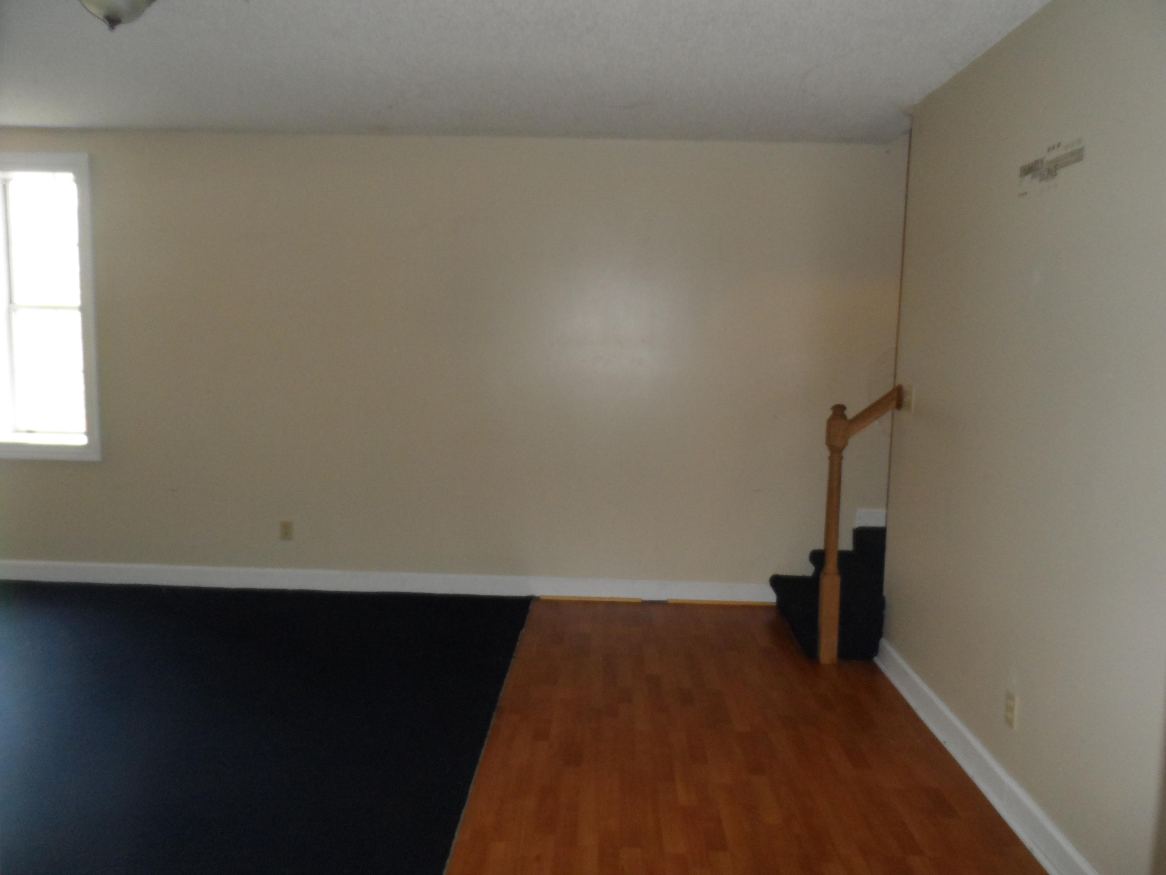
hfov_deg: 71.6
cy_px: 438
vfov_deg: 56.8
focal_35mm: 24
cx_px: 583
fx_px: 808
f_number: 3.2
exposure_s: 1/20
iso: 400
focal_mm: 4
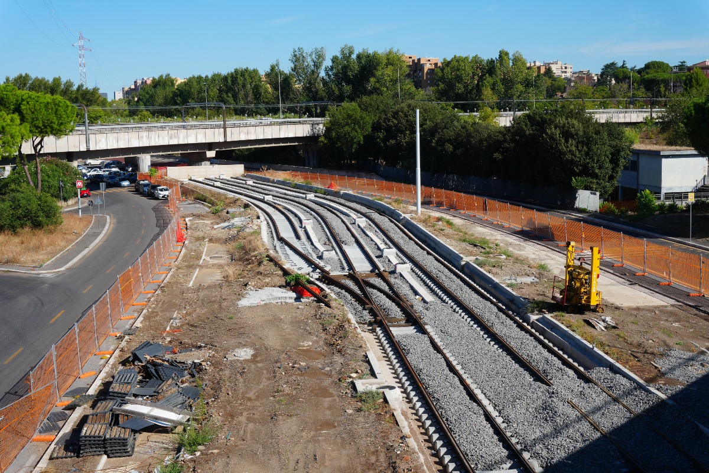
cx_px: 354
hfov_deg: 41.1
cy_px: 236
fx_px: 945
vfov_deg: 28.1
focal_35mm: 48
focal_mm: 32
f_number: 11
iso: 100
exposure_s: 1/160
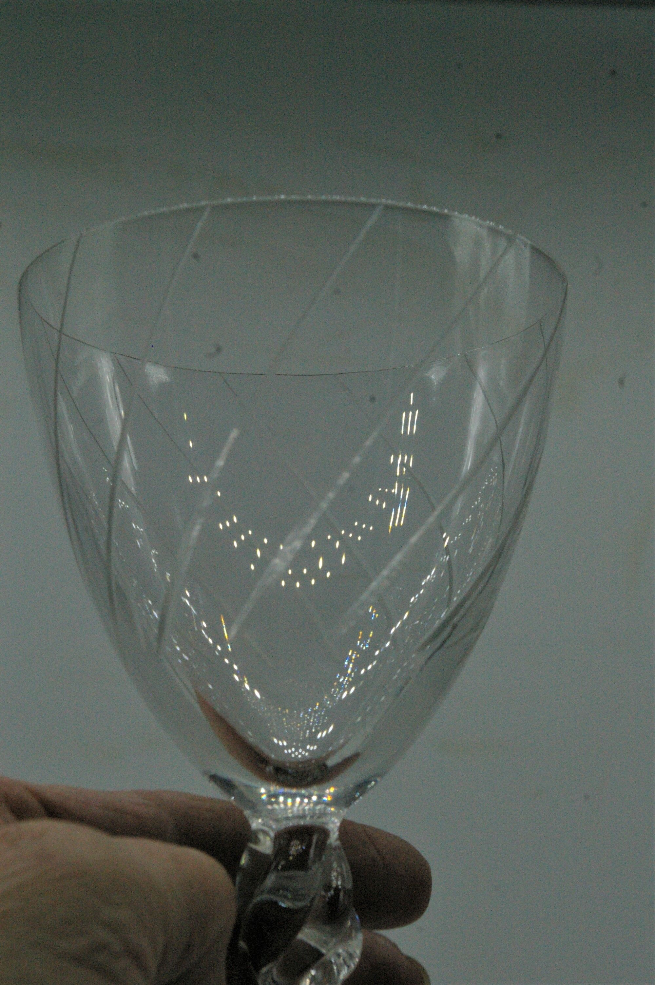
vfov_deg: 49.6
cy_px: 492
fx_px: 1066
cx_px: 328
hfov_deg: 34.1
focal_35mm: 39
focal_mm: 26
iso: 1600
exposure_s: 1/750
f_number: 9.5
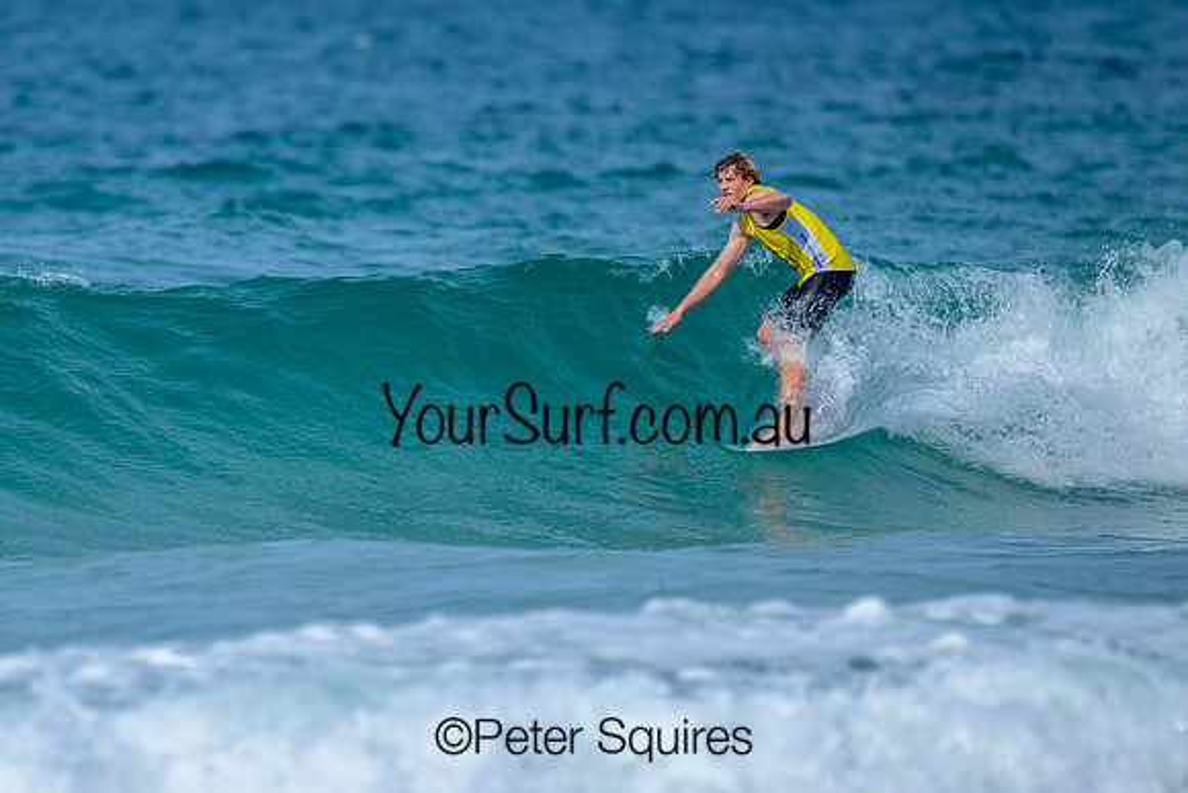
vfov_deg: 1.3
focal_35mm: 1100
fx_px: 36306
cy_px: 434
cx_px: 388
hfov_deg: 1.9
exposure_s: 1/2000
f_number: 6.3
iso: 200
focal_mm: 800
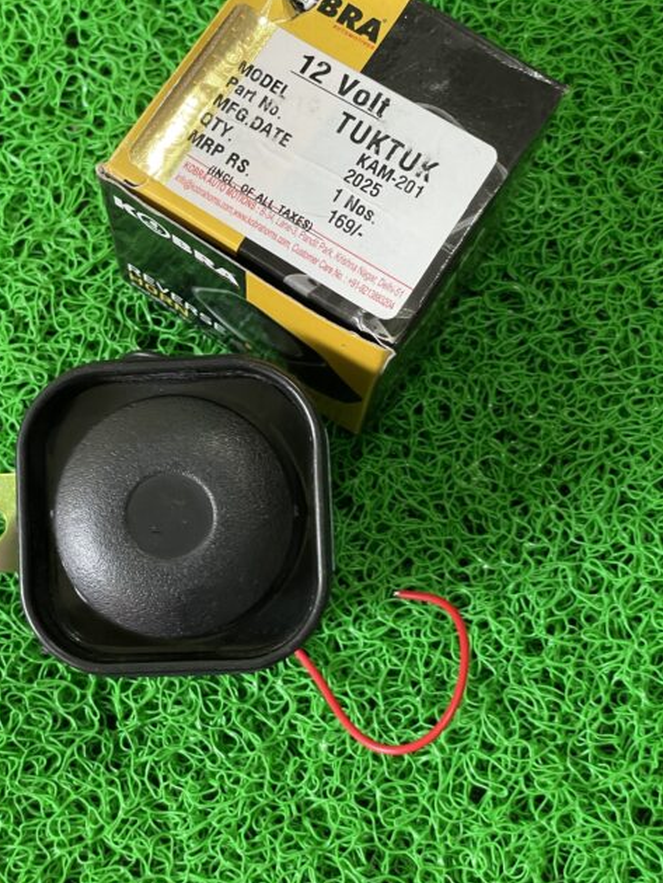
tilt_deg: -70.8
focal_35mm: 66
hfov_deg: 22.2
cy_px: 353
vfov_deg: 29.3
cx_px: 244
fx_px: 1684
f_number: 2
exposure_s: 1/50
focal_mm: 6
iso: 100
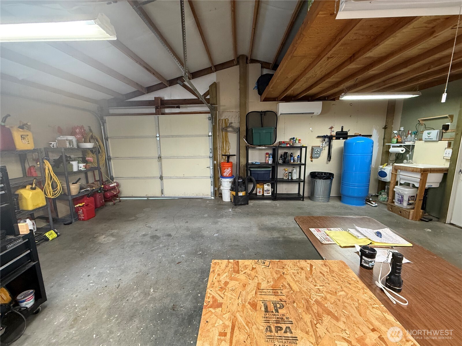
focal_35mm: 14
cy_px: 173
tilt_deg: -9.4
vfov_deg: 85.7
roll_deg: +0.9
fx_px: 187
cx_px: 231
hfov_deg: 102.1
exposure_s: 1/60
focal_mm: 2.22
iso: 400
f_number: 2.2
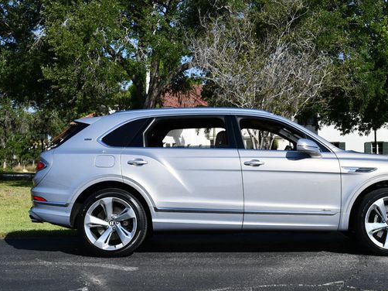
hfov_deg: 35.4
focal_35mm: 54
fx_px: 605
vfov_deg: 27.0
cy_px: 128
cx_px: 244
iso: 100
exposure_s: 1/320
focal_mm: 22
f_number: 9
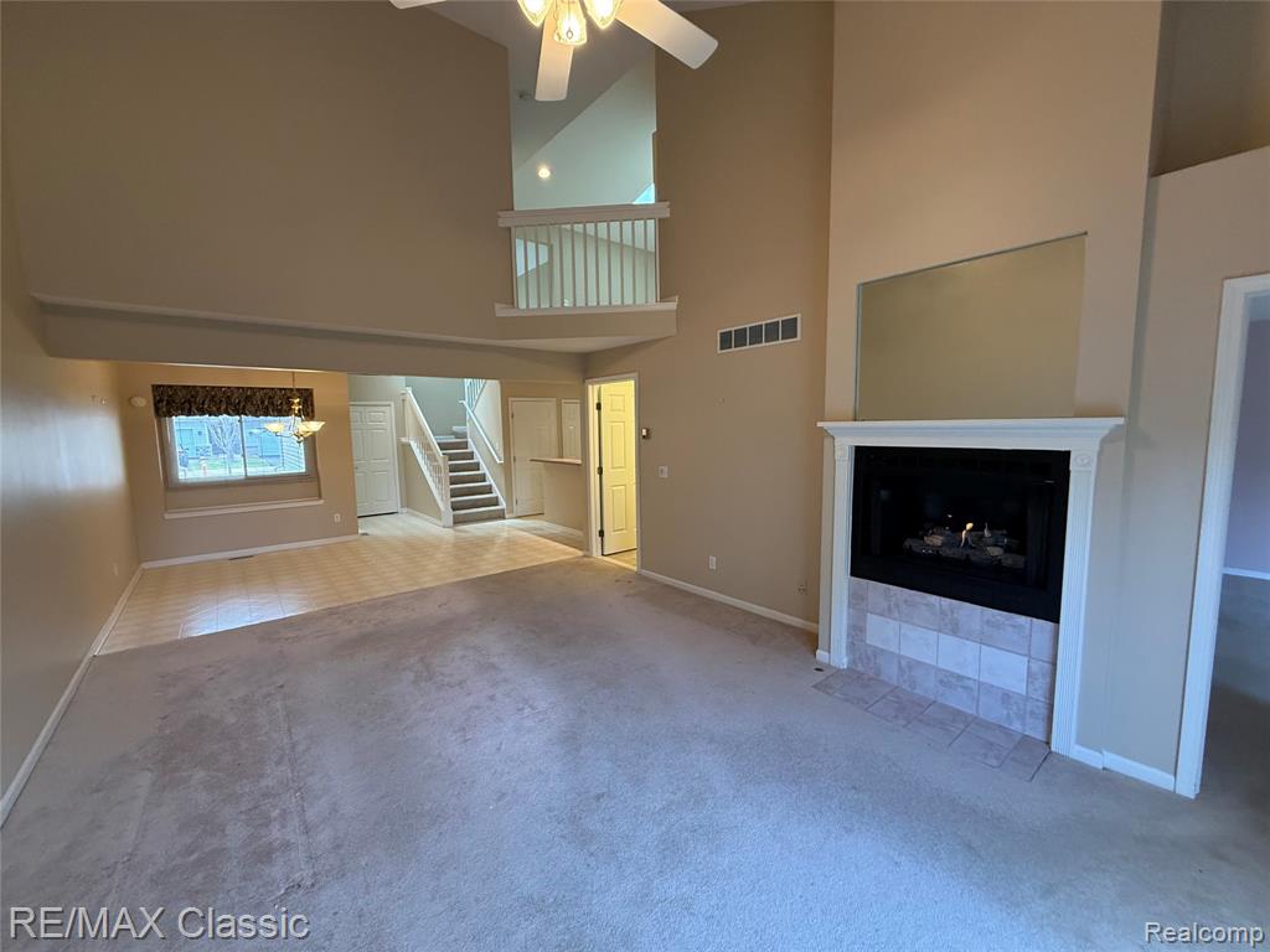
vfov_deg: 85.7
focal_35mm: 14
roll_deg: +0.5
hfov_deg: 102.1
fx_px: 514
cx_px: 635
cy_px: 476
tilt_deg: -5.6
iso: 320
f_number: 2.2
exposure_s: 1/120
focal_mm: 2.22
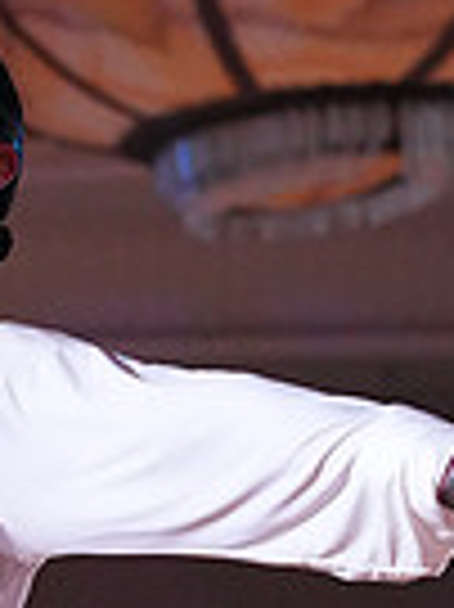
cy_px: 995
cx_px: -142
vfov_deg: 3.7
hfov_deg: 2.8
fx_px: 9440
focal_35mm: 539
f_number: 5.6
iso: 10000
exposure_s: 1/400
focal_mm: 130
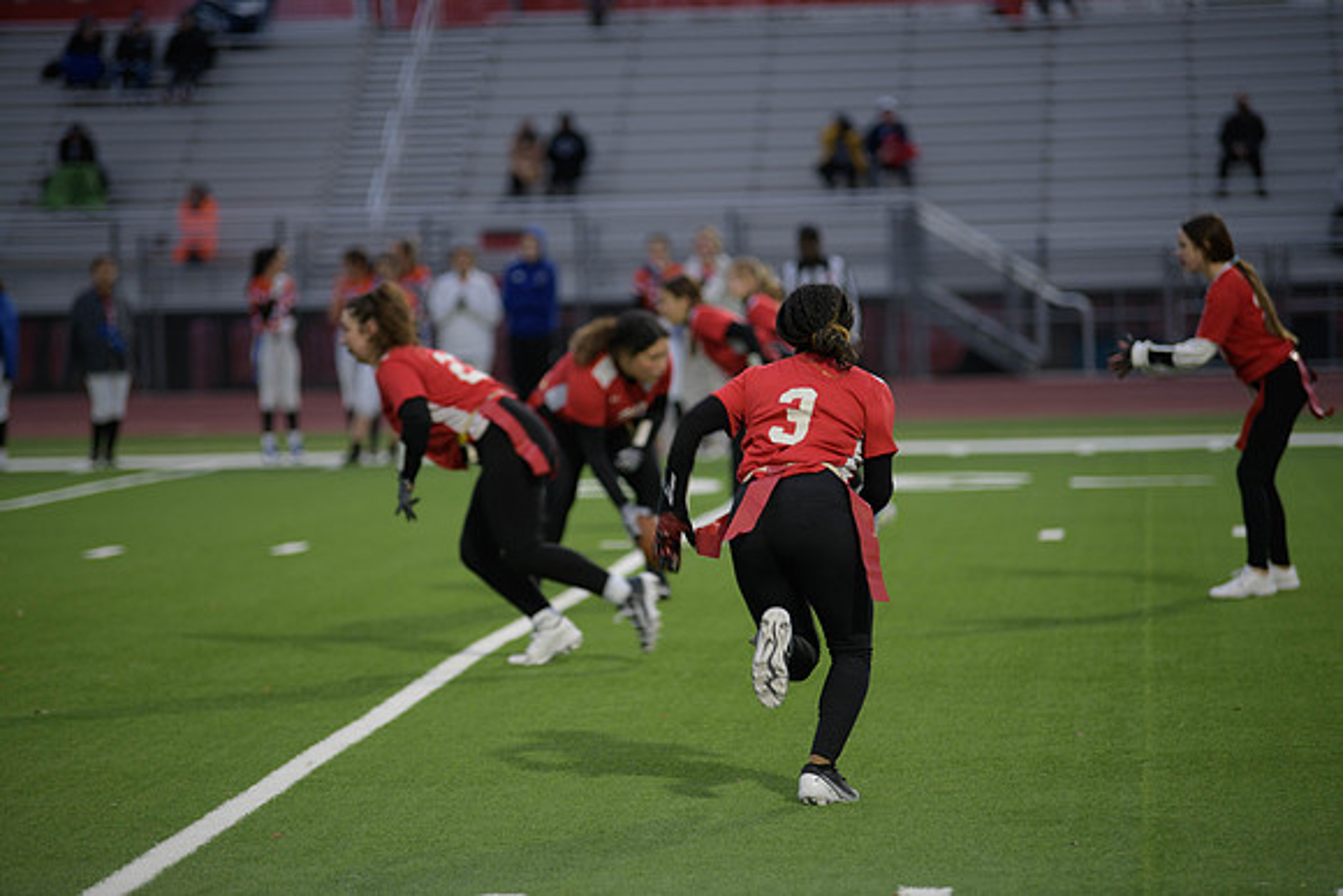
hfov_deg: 12.4
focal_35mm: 165
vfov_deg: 8.3
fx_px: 6157
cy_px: 448
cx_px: 672
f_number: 2.8
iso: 360
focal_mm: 165
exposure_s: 1/200
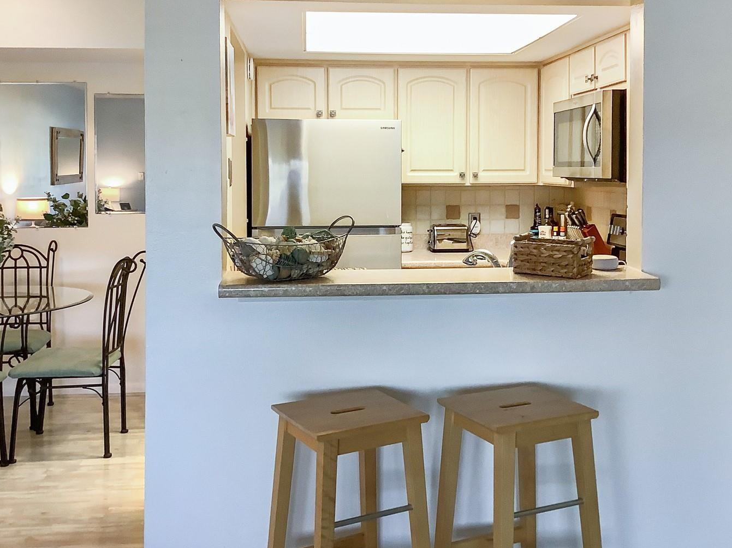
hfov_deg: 50.1
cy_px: 300
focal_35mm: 37
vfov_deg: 38.6
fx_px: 782
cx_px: 384
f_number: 2.4
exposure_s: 1/60
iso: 125
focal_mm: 3.3
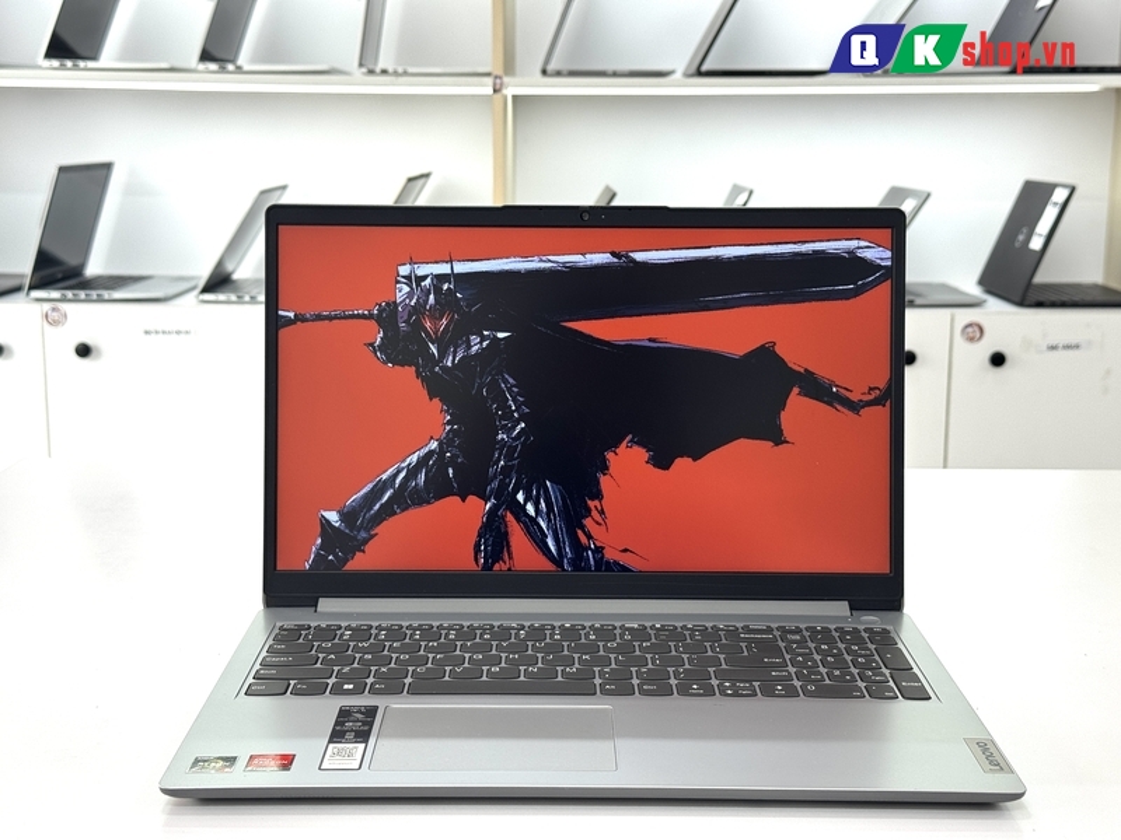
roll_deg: +0.6
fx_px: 1554
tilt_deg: -10.8
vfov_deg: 30.3
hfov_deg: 39.7
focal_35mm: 48
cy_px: 420
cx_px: 560
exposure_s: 1/121
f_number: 1.78
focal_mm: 6.76
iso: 64
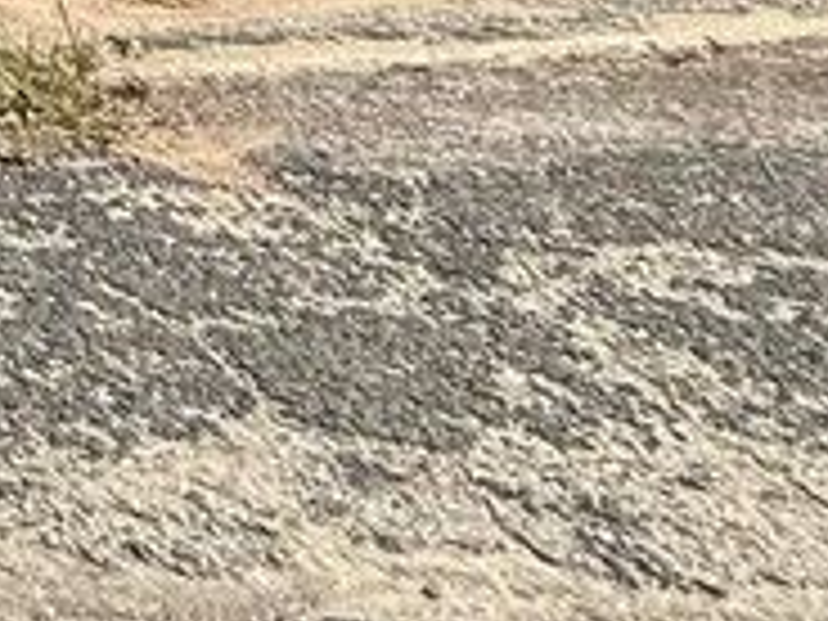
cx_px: -1116
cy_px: -1030
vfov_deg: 12.6
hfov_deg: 15.3
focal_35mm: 78
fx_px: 1866
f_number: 2.2
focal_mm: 2.22
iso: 50
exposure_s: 1/1795
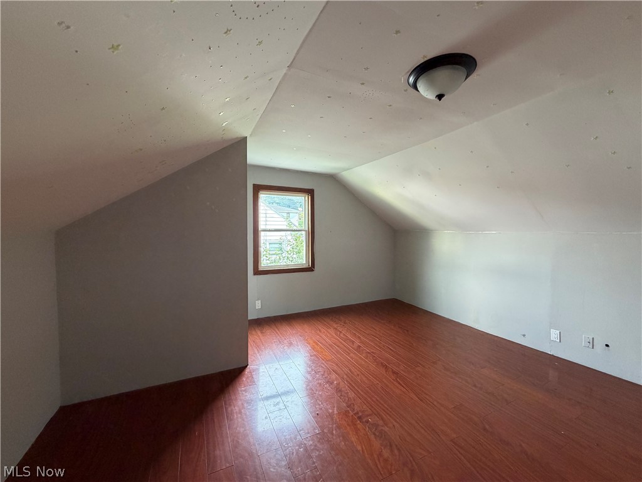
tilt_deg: -2.9
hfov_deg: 102.1
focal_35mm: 14
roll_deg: +0.1
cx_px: 321
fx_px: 260
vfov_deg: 85.7
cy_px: 241
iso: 320
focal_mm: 2.22
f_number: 2.2
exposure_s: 1/67
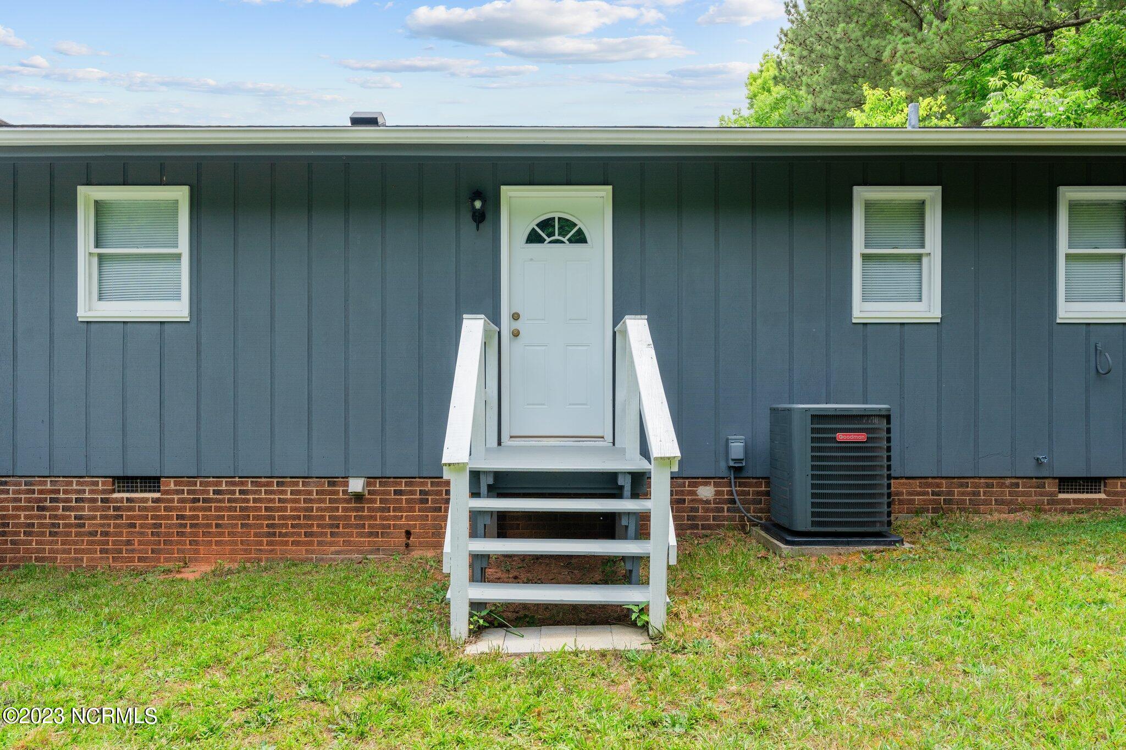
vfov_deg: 52.2
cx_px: 563
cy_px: 375
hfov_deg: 72.6
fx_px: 766
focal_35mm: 24
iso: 125
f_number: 5.6
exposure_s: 1/250
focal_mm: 24.5
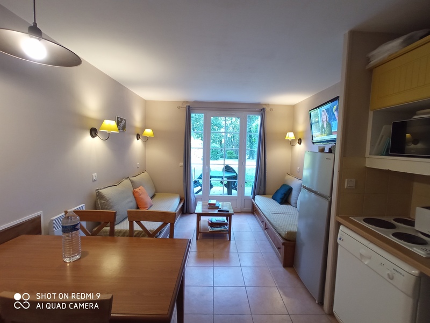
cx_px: 215
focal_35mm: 15
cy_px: 162
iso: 384
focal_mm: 1.65
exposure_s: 1/25
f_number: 2.2
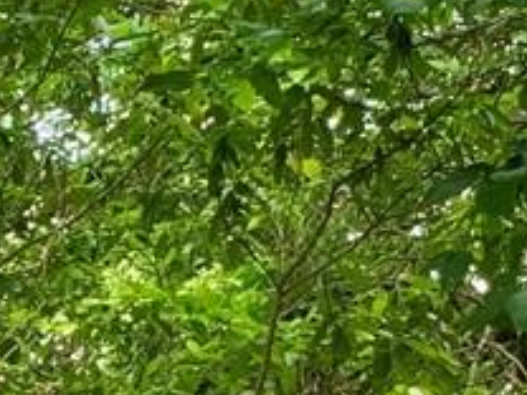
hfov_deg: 9.3
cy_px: 595
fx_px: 3045
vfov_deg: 7.3
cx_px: -519
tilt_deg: +5.2
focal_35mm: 200
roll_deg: +0.0
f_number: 1.8
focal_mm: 4.25
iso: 50
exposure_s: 1/121
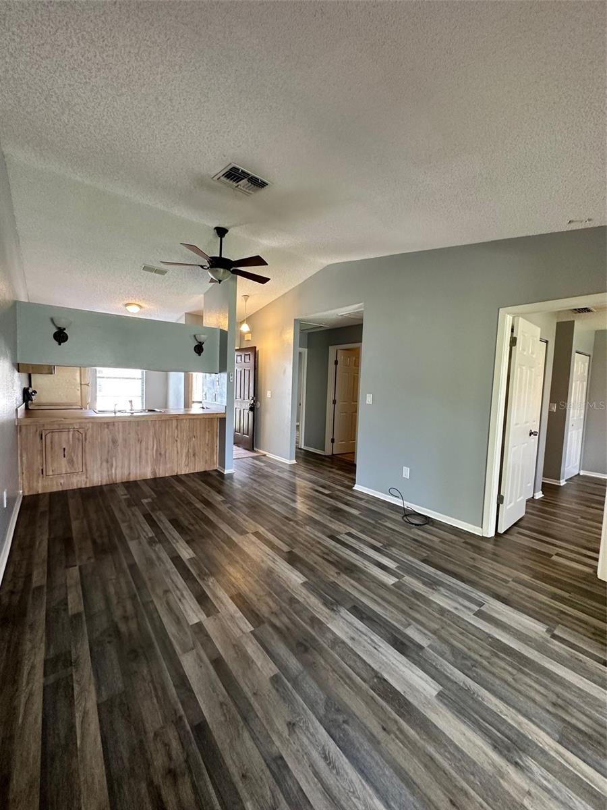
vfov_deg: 102.1
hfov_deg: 85.7
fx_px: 327
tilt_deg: -3.3
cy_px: 405
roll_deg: -2.6
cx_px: 304
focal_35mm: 14
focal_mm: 2.22
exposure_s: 1/60
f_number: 2.2
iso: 250
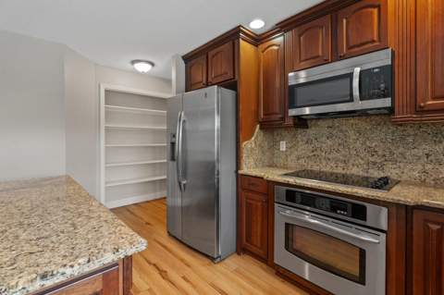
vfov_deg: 71.0
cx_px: 222
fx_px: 207
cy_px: 148
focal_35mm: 17
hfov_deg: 94.0
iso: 1000
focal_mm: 16.8
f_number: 9
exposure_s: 1/6
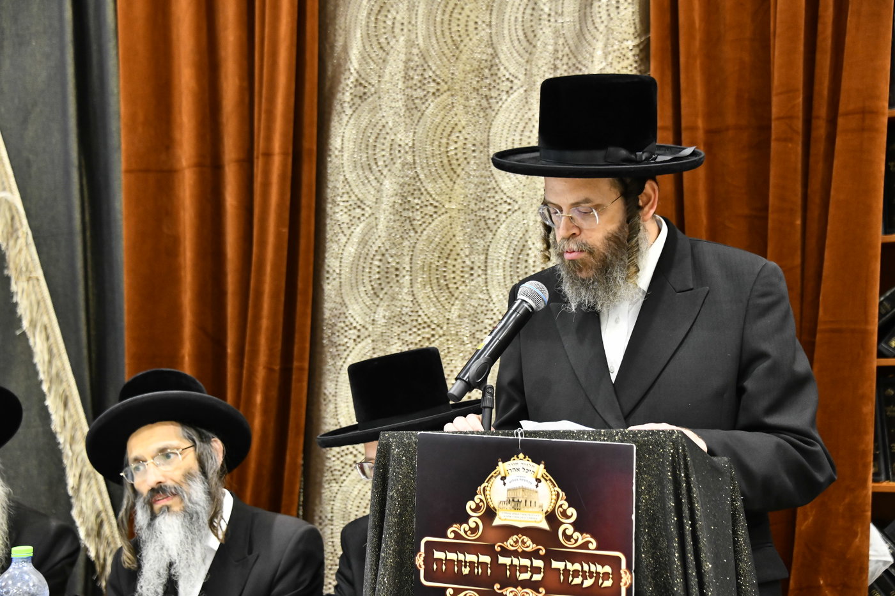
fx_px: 1690
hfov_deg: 29.7
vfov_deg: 20.0
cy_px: 298
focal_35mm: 68
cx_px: 448
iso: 2500
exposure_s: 1/125
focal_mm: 68
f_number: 5.6
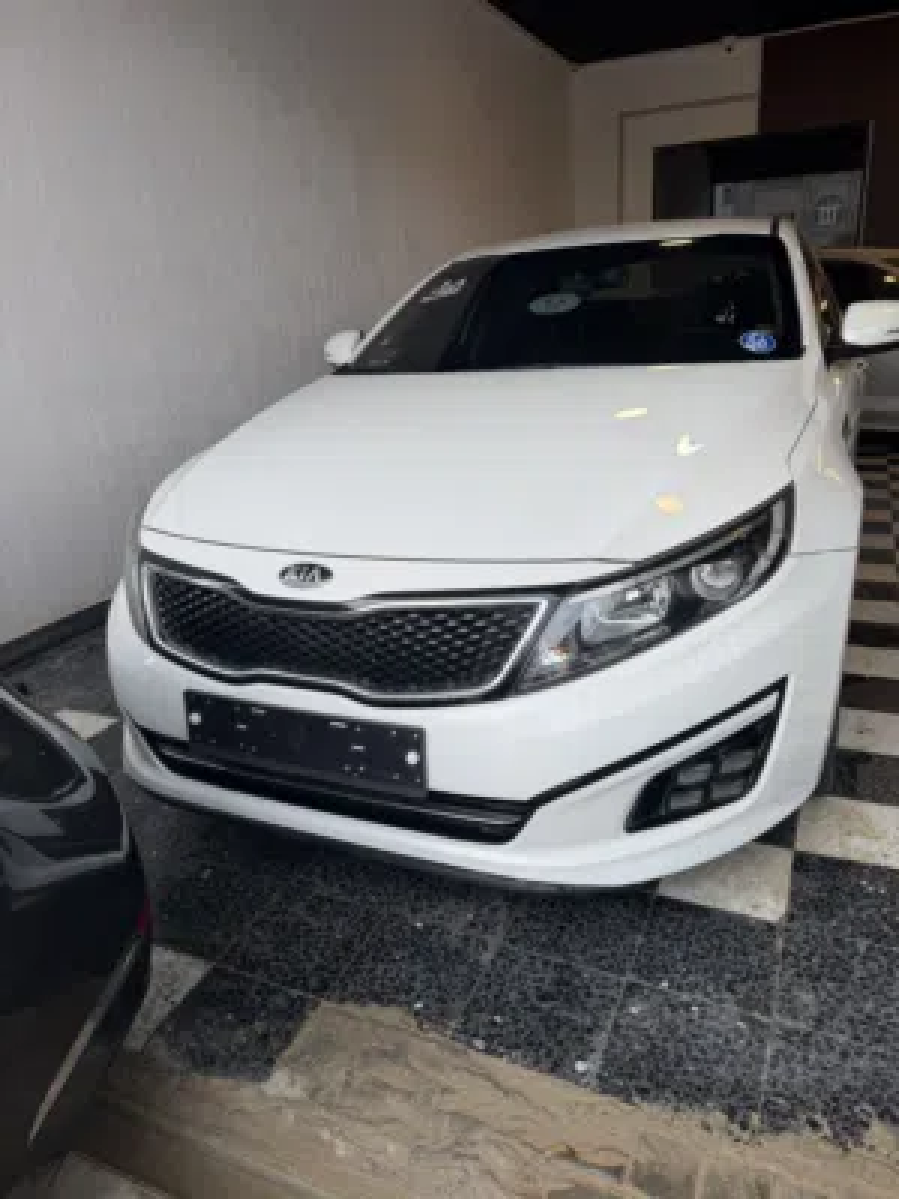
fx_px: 831
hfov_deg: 56.8
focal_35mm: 24
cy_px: 600
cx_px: 450
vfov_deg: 71.6
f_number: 1.78
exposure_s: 1/453
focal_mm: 6.76
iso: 80
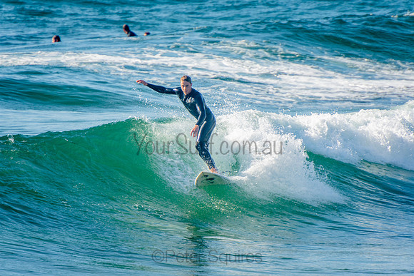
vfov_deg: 2.3
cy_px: 138
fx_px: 6901
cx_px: 207
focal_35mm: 600
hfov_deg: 3.4
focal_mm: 400
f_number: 5.6
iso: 320
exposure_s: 1/1250
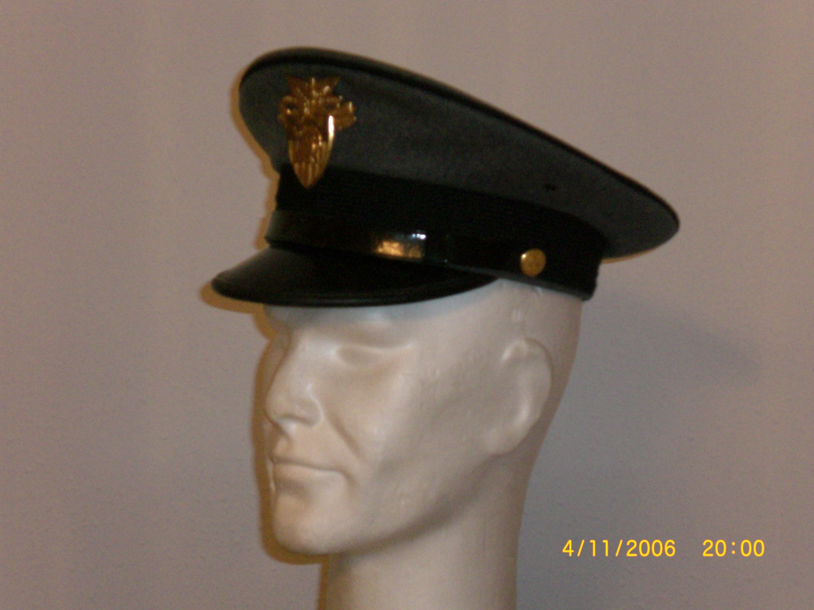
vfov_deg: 17.0
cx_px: 407
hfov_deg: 22.5
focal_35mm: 87
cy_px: 305
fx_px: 2046
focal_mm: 14.49
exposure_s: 1/30
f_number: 5
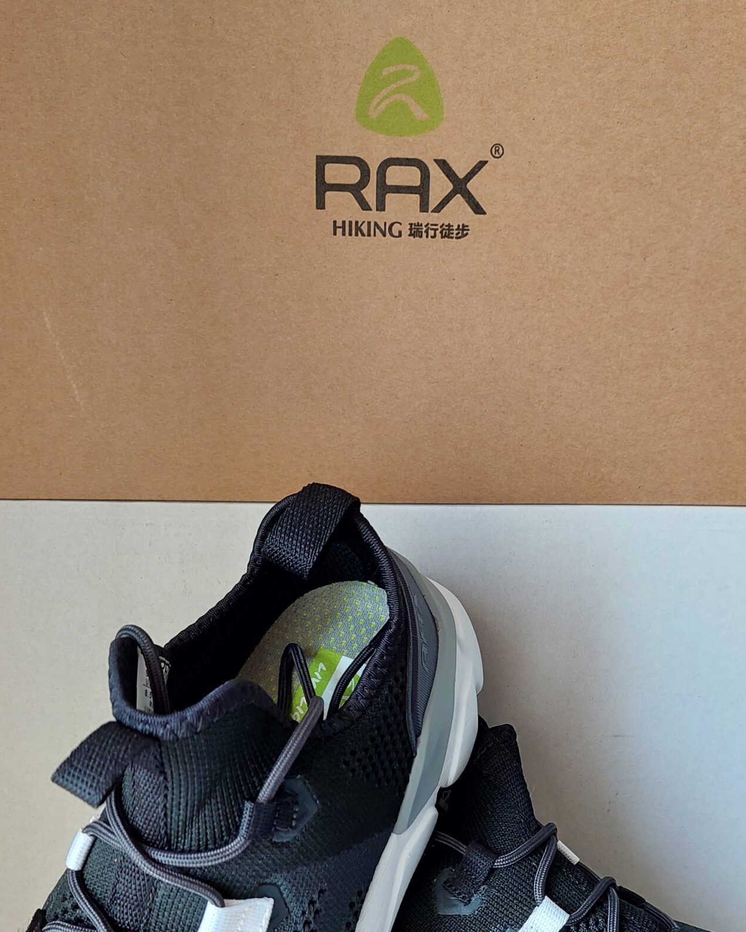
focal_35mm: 38
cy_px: 674
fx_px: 1048
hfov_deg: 39.1
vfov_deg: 46.6
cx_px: 405
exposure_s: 1/50
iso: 80
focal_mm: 5.23
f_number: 1.8
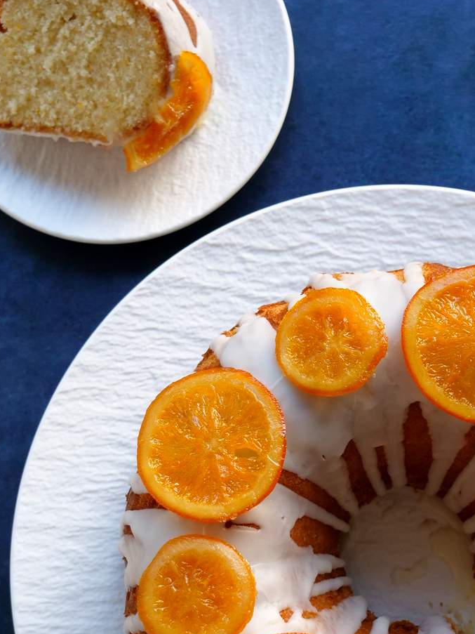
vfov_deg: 24.8
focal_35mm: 78
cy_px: 472
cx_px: 360
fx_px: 1427
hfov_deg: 18.8
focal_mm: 22
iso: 800
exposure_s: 1/60
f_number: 3.3
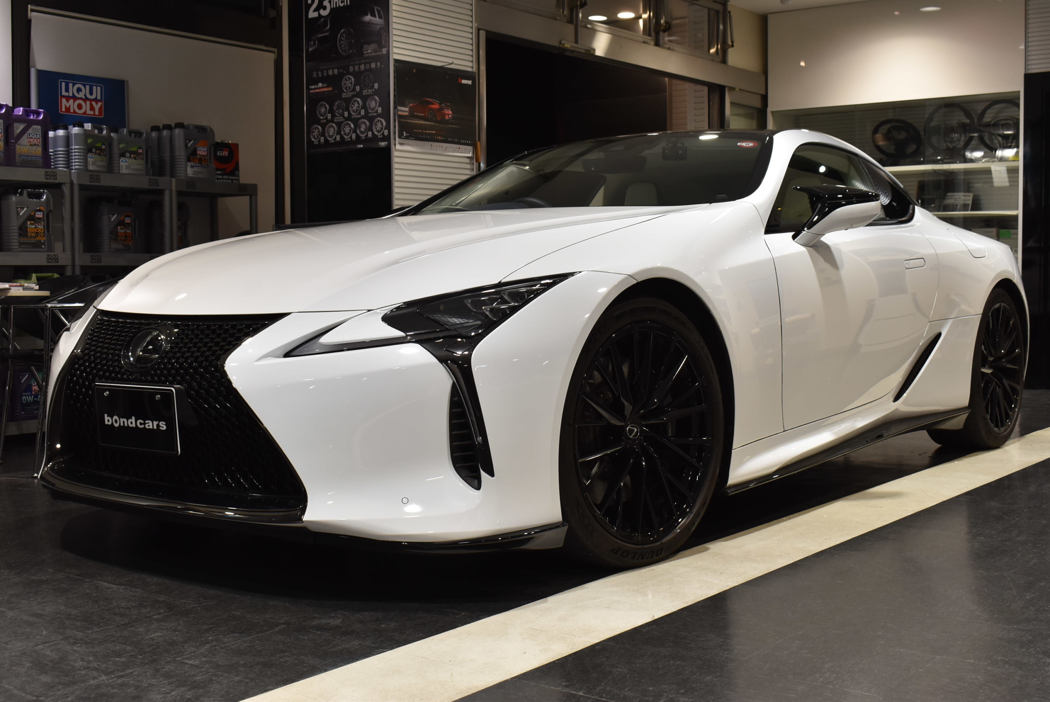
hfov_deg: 44.9
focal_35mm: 44
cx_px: 525
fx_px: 1270
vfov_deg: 30.9
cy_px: 351
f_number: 8
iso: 500
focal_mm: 29
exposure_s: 1/50
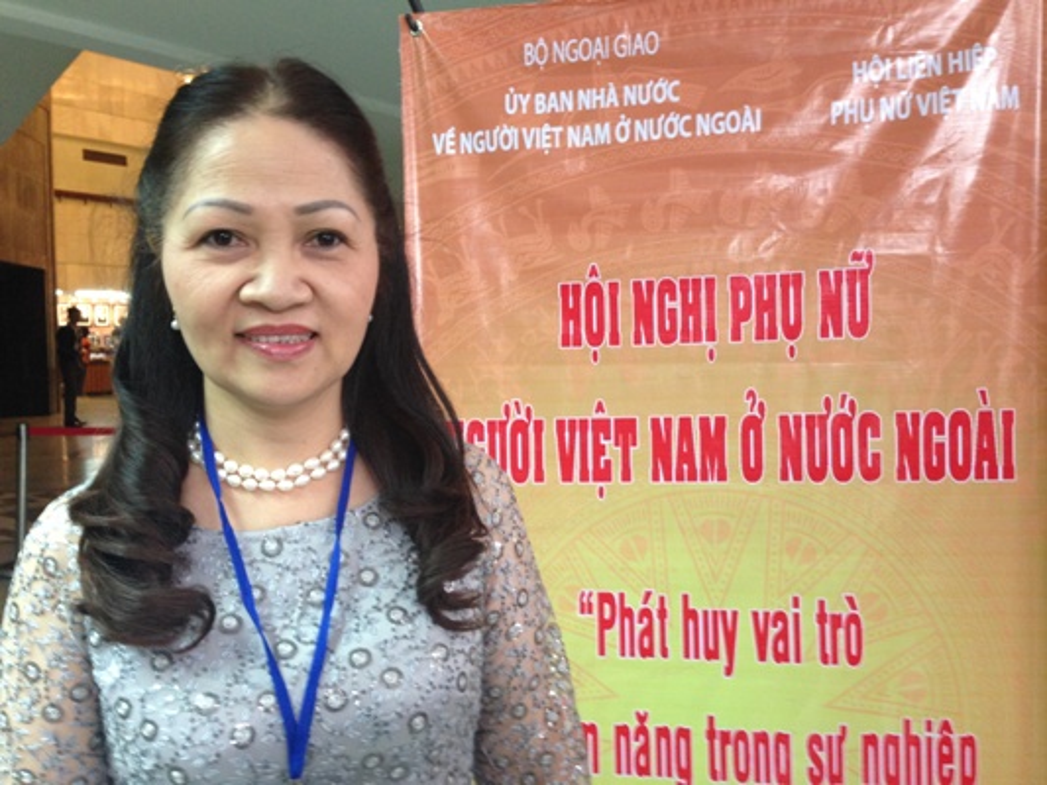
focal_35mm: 33
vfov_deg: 43.0
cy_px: 392
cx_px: 524
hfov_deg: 55.3
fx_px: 998
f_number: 2.4
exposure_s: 1/20
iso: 125
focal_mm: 4.12
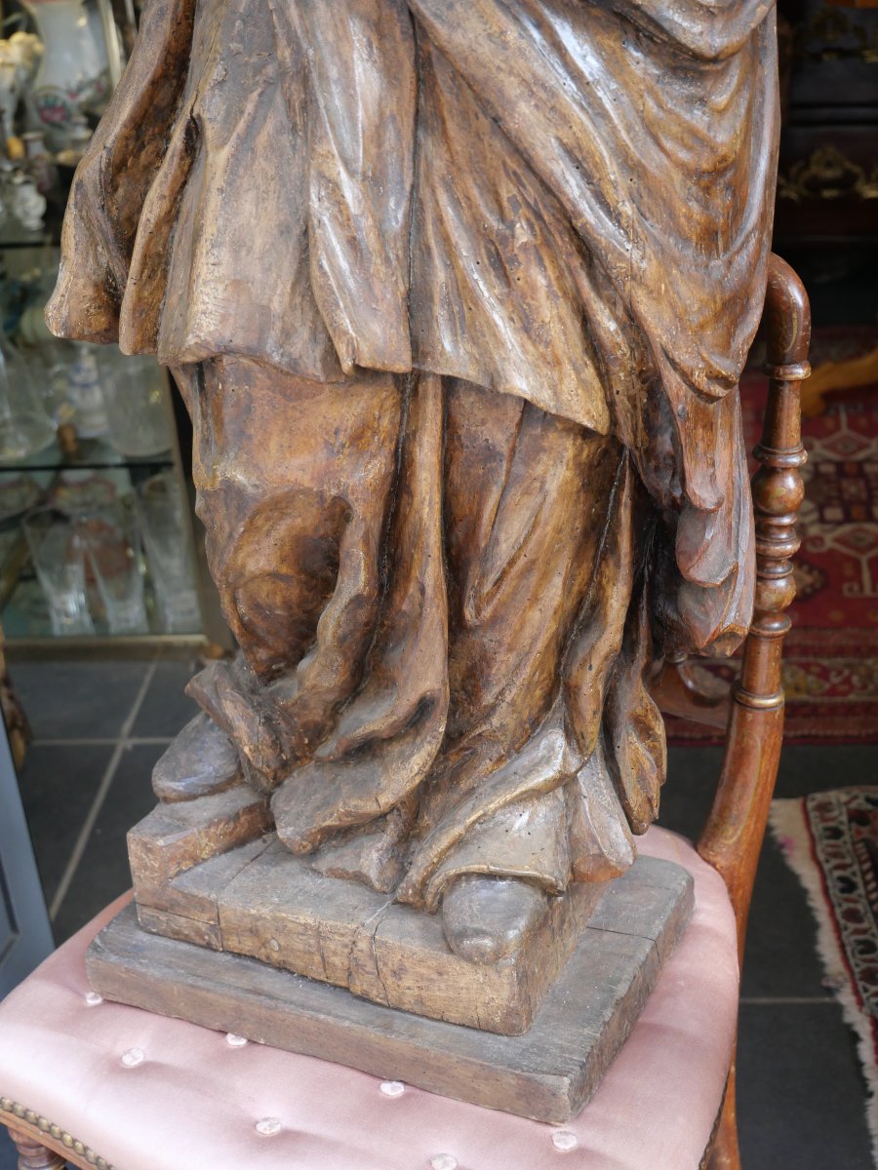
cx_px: 439
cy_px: 585
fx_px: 1691
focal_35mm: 50
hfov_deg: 29.1
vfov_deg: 38.2
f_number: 4.5
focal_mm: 25
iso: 1000
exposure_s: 1/60
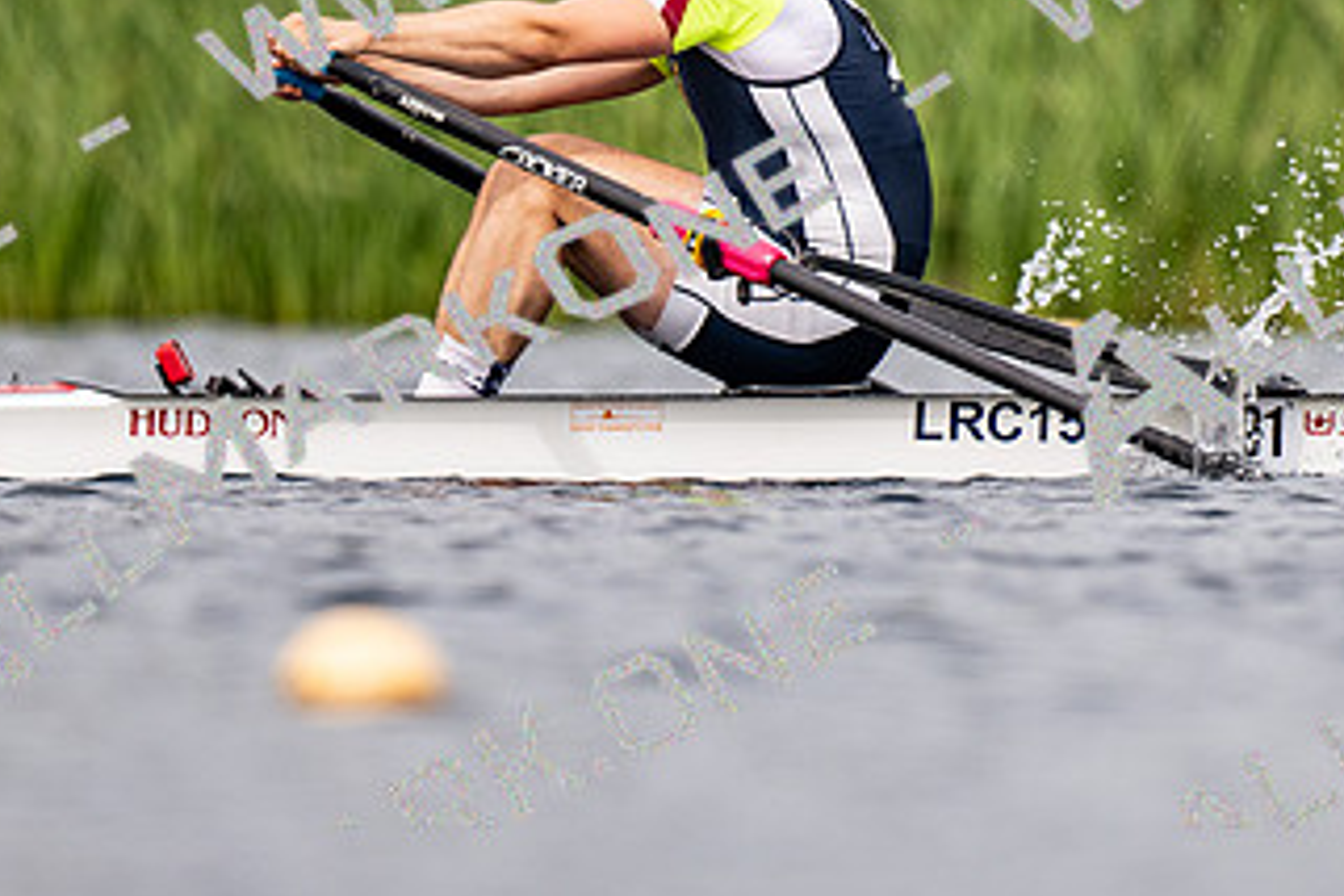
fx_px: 60737
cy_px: 113
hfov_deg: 1.3
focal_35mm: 1627
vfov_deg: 0.8
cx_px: 712
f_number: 4
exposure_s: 1/2500
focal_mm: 600
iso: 250
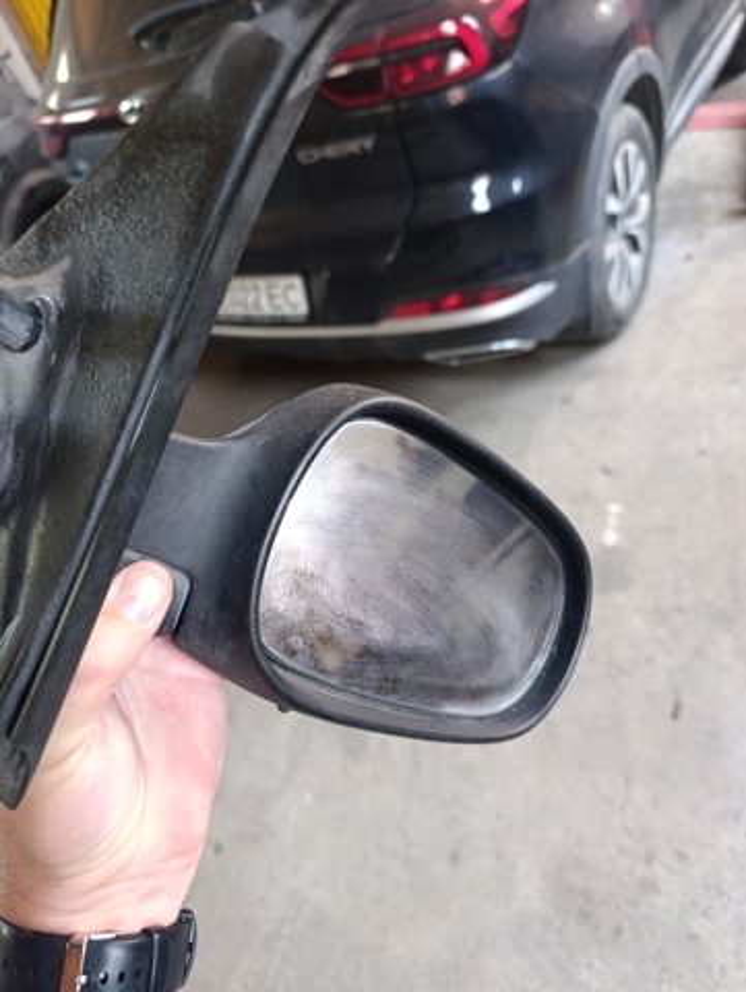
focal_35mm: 23
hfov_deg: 59.0
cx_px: 373
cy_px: 496
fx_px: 660
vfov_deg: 73.9
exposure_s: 1/50
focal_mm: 6.14
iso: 800
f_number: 1.6
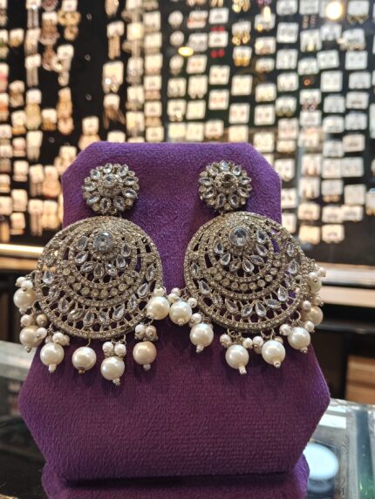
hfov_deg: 51.4
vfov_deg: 65.3
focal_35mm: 27
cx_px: 188
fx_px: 390
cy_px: 250
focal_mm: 3.98
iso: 250
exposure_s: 1/50
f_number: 1.8
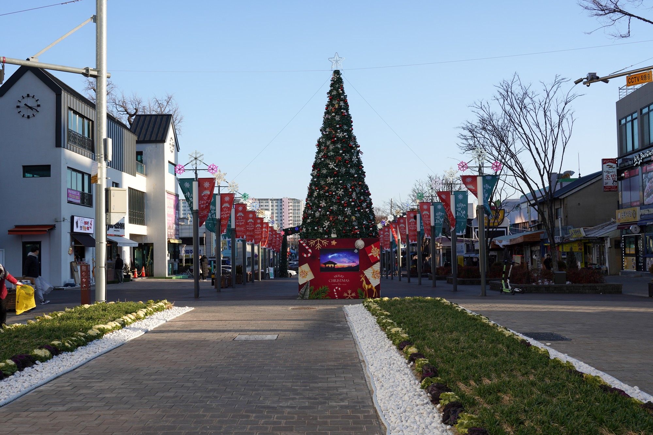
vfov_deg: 33.4
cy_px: 218
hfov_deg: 48.5
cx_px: 326
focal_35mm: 40
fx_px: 726
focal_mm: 40
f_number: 14
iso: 200
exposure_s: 1/100
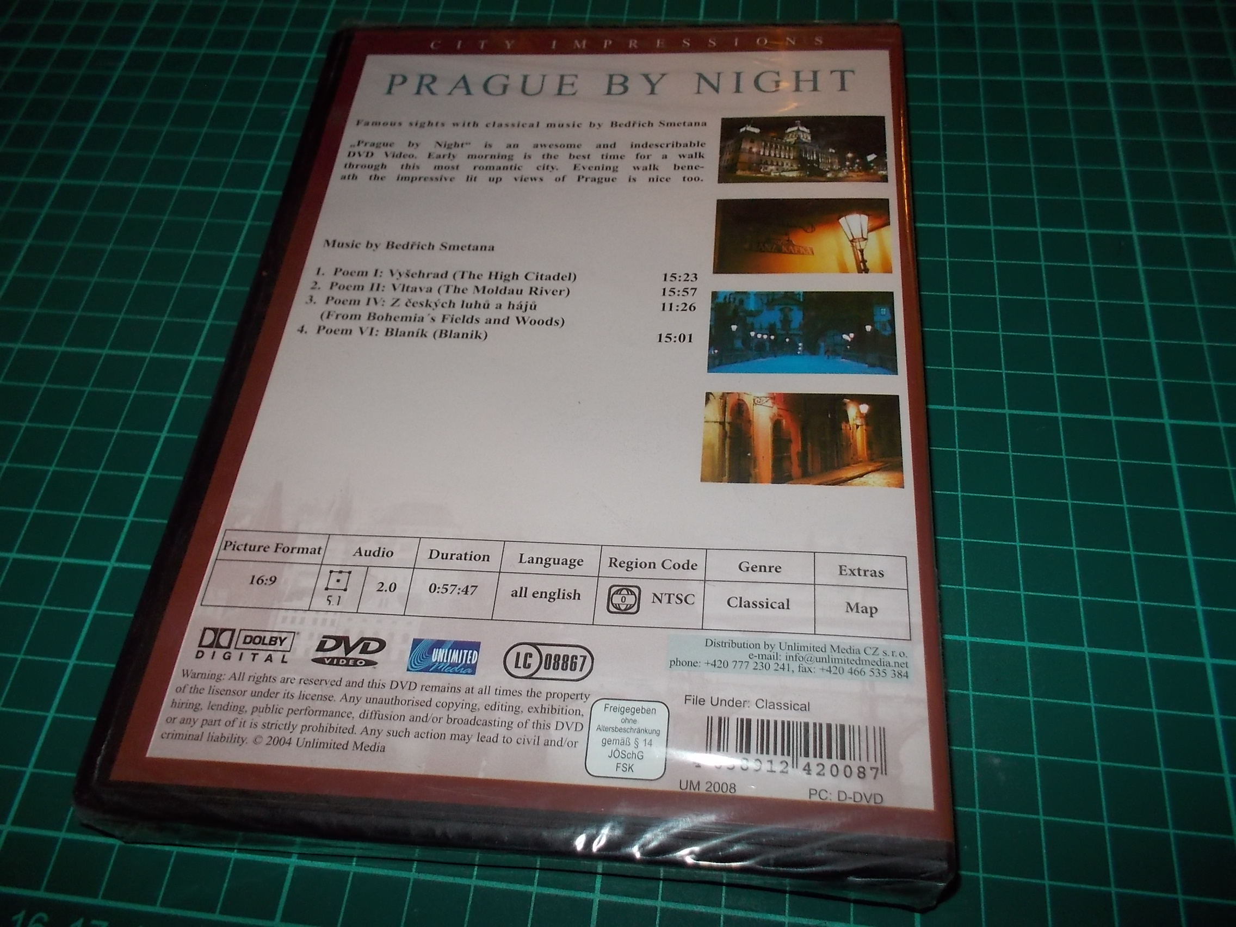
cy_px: 464
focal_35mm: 29
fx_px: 1035
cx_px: 618
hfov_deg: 61.7
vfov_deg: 48.2
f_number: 3.3
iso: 200
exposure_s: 1/30
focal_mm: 4.1
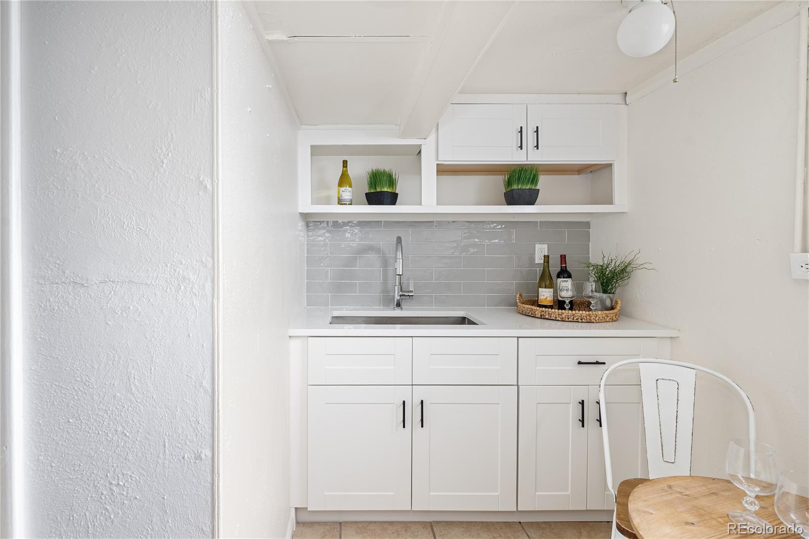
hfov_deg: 93.3
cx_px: 404
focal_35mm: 17
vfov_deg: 70.4
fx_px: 382
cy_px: 270
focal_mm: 17
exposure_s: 1.6
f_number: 8
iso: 400
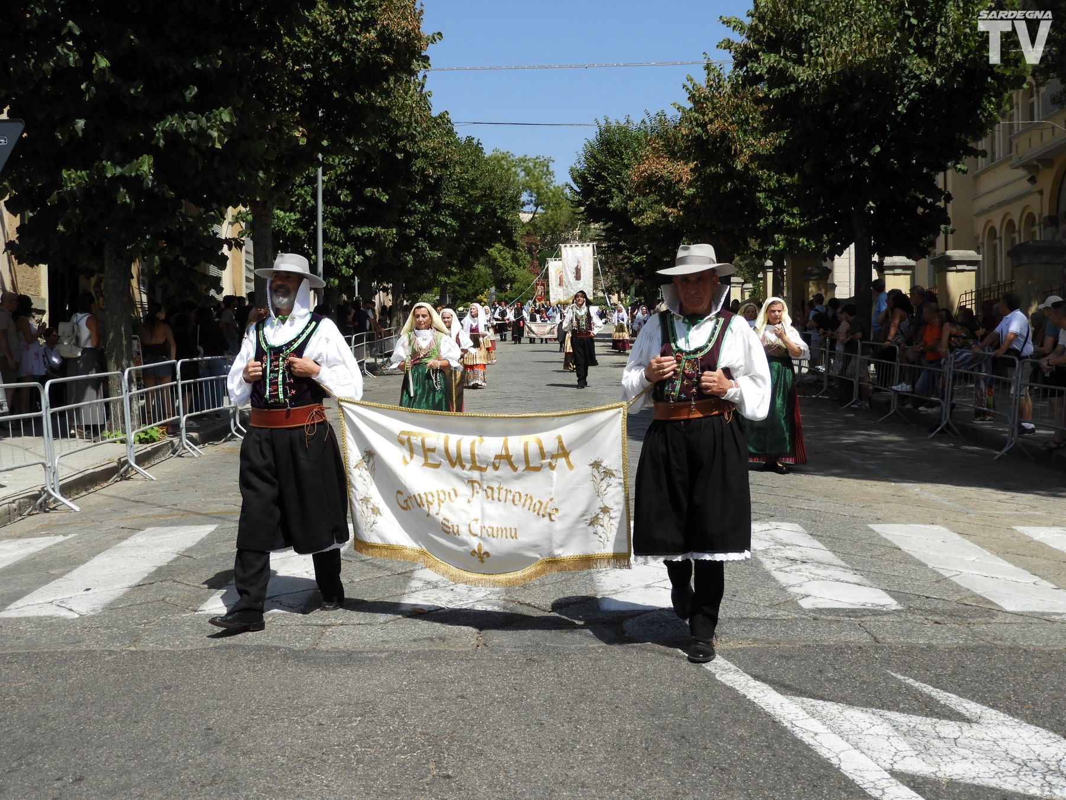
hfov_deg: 46.8
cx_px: 533
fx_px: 1232
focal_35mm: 40
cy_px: 400
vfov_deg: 36.0
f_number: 3.8
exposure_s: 1/1000
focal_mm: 7.2
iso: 100
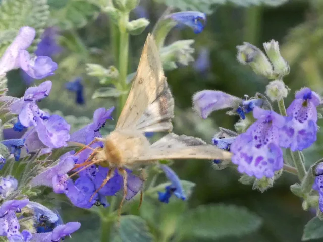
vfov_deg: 2.1
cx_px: 162
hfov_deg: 2.8
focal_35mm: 700
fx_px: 6532
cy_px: 121
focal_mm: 125.5
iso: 500
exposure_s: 1/100
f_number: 5.6
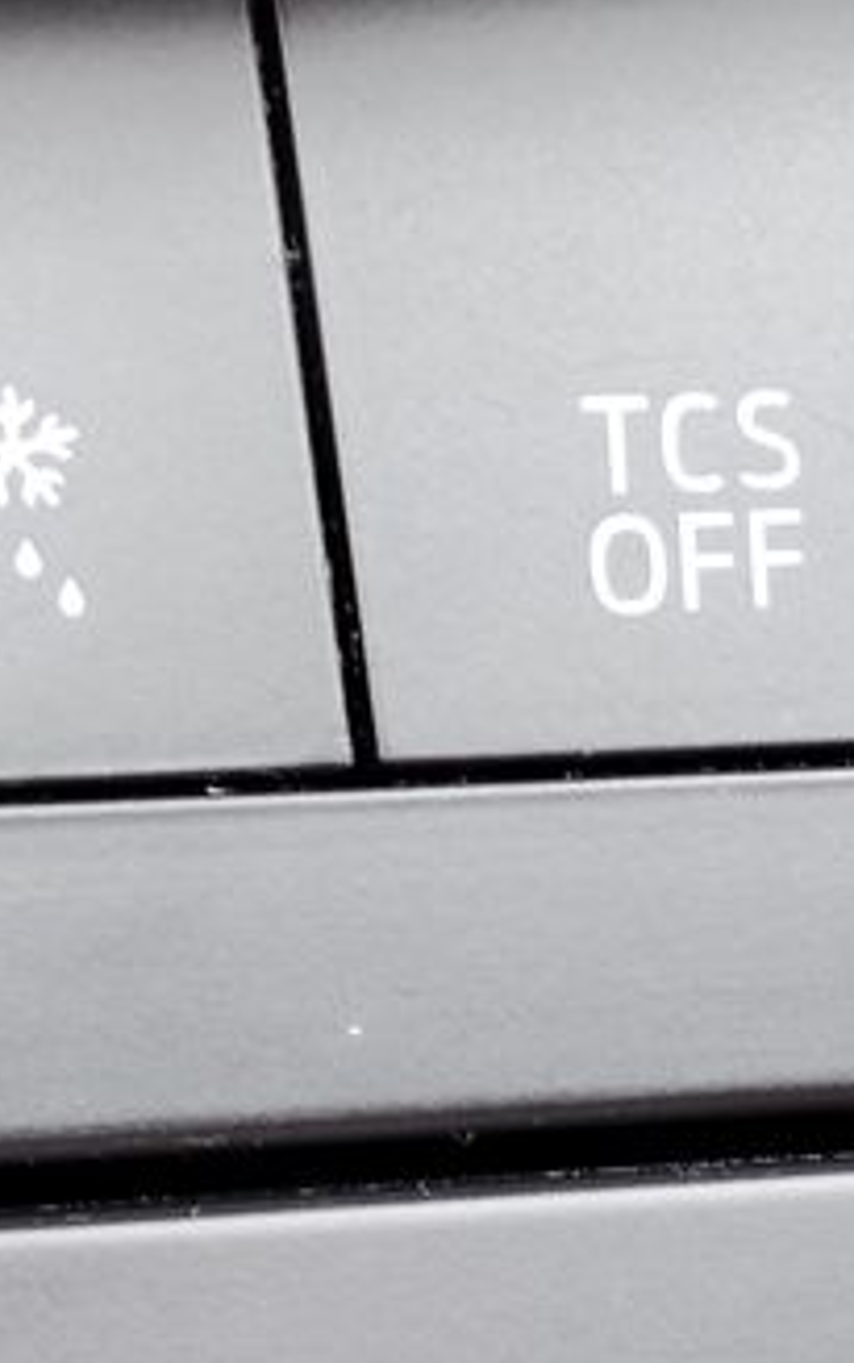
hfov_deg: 13.9
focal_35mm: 94
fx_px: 3493
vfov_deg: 22.1
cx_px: 617
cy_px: 769
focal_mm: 4.25
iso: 68
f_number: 1.8
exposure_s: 1/50
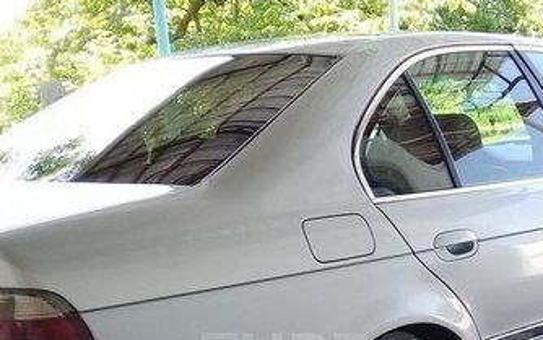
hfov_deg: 31.2
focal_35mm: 65
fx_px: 962
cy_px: 357
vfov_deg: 19.3
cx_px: 367
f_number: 2.2
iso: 50
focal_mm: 3.3
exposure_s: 1/122
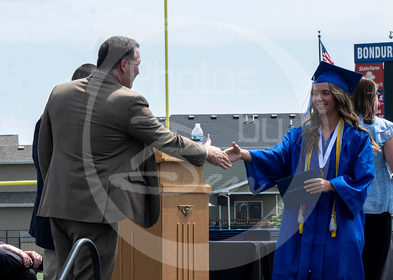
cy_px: 119
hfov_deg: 10.0
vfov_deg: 7.2
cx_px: 129
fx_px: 2236
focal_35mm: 200
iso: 200
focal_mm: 70
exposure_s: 1/250
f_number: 13
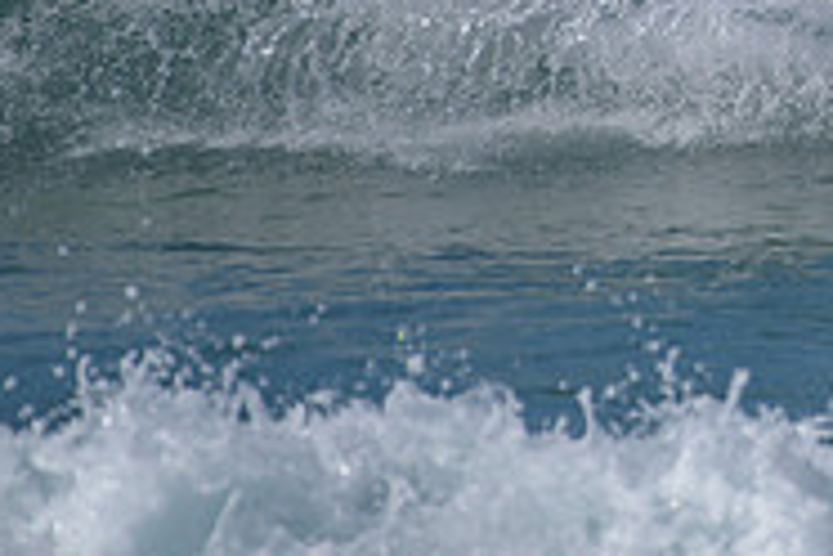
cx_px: 1097
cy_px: -128
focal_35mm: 1563
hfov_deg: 1.3
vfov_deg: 0.9
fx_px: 36163
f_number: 5.6
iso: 140
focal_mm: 500
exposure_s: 1/2000
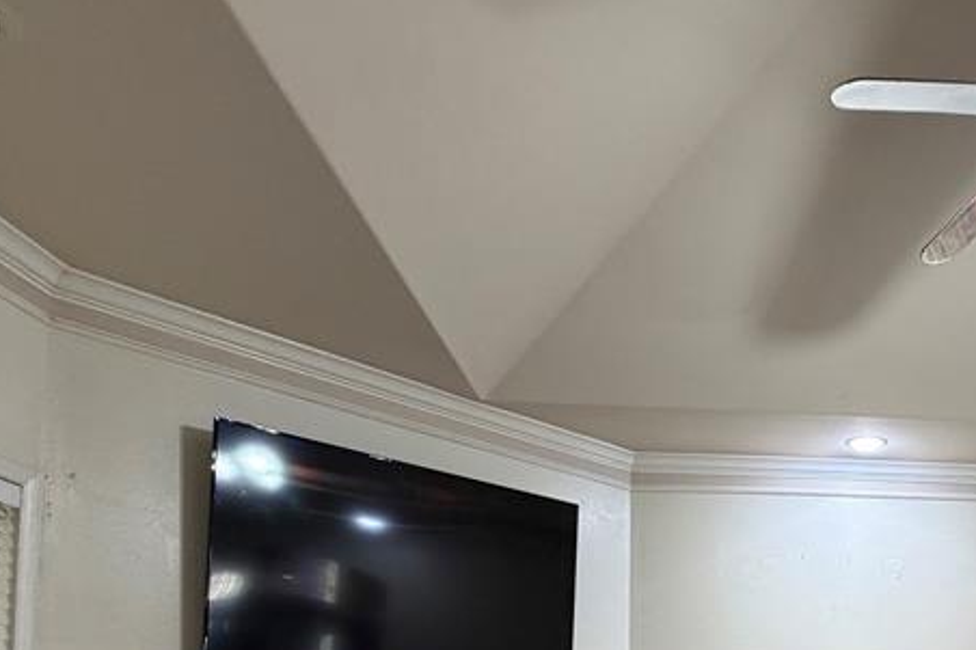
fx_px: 894
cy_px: 680
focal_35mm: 33
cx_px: 818
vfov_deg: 35.3
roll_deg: +1.0
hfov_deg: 52.5
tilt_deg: +2.9
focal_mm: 2.22
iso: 250
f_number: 2.2
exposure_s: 1/60
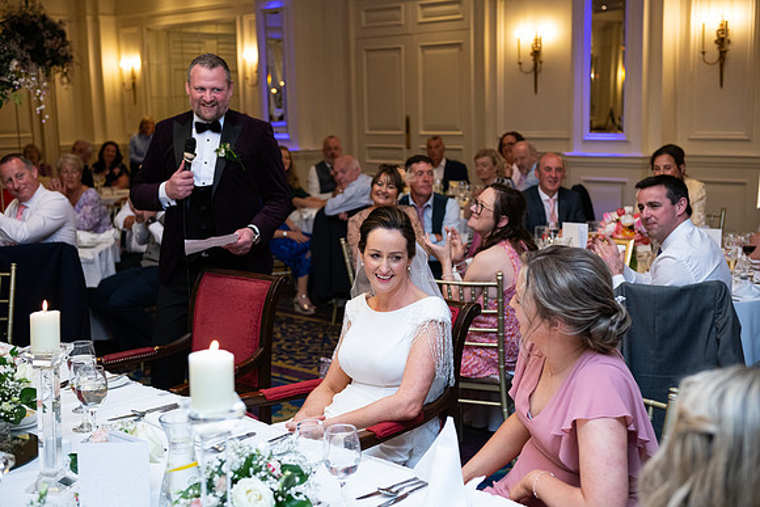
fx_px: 1014
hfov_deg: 41.1
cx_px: 380
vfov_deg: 28.1
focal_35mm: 48
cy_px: 254
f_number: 3.5
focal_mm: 48
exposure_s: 1/160
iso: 800
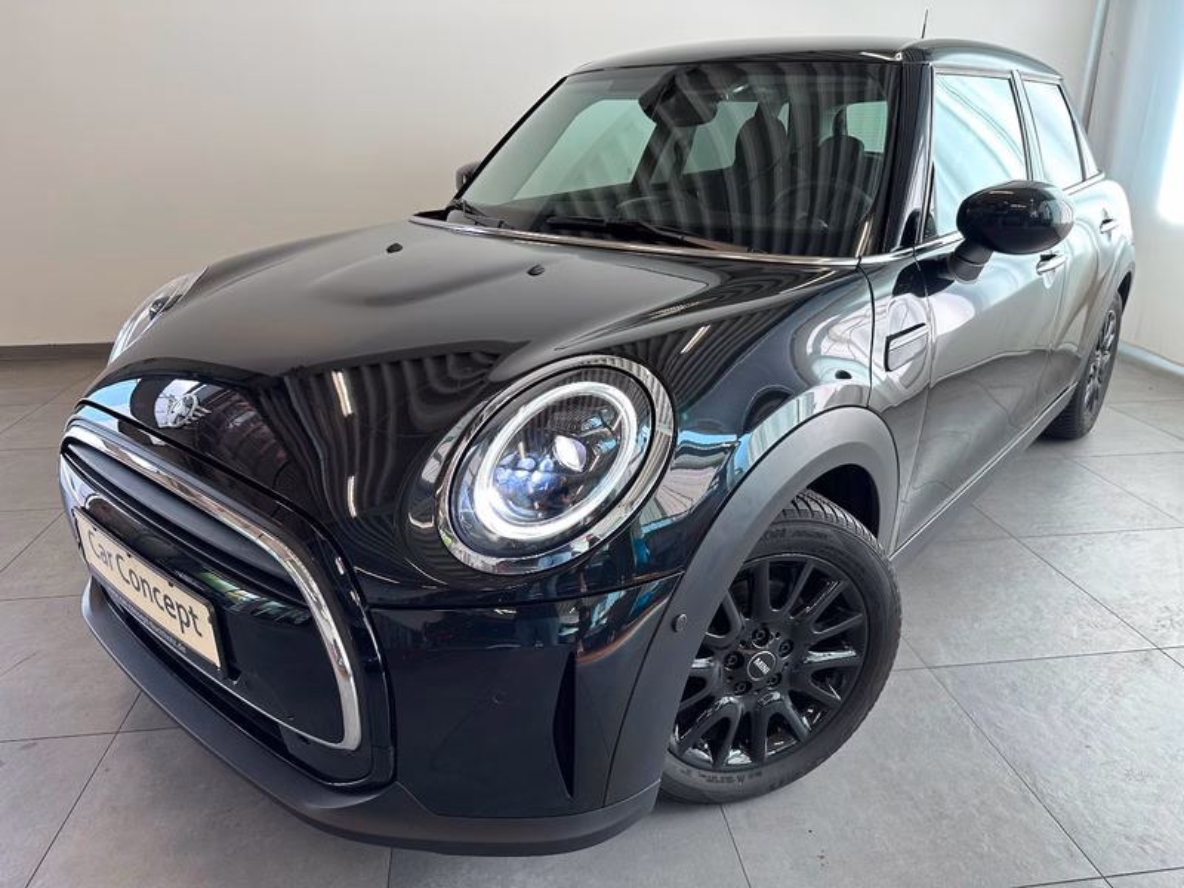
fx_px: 821
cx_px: 592
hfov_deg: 71.6
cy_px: 444
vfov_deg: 56.8
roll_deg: +0.3
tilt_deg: -20.8
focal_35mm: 24
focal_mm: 6.86
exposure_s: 1/100
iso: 80
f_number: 1.78
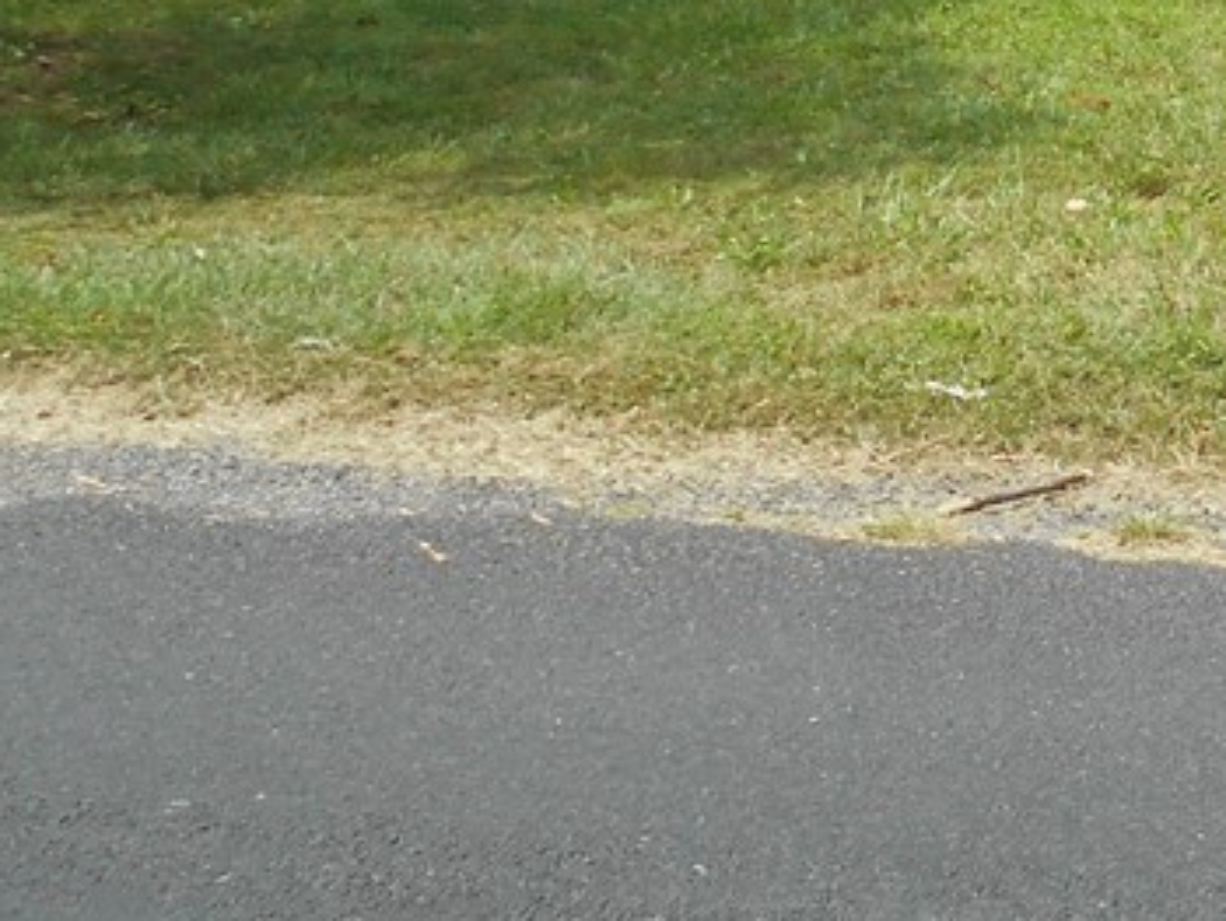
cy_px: -252
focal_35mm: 76
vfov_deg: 18.2
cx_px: 1559
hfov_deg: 23.0
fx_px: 2694
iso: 80
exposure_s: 1/500
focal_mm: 4.6
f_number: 3.2
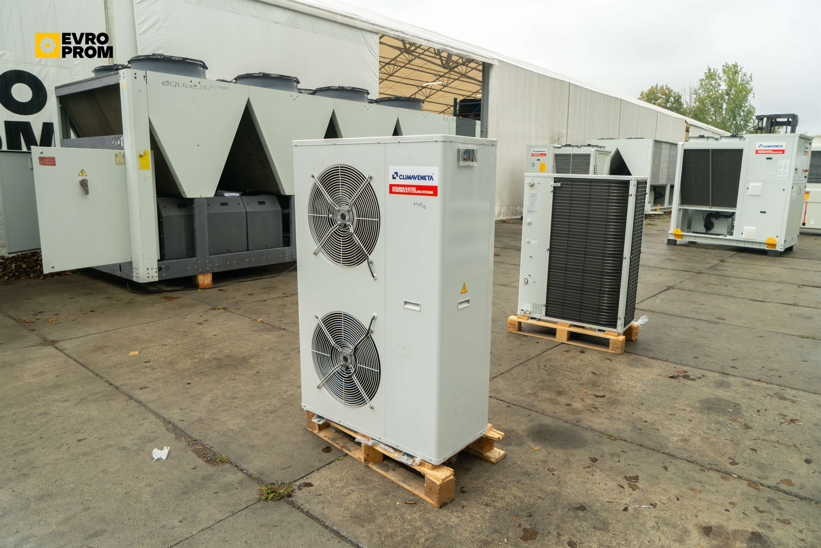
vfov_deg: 53.1
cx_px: 410
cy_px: 274
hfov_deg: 73.7
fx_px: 547
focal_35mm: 24
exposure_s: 1/100
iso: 400
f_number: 5.6
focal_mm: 24
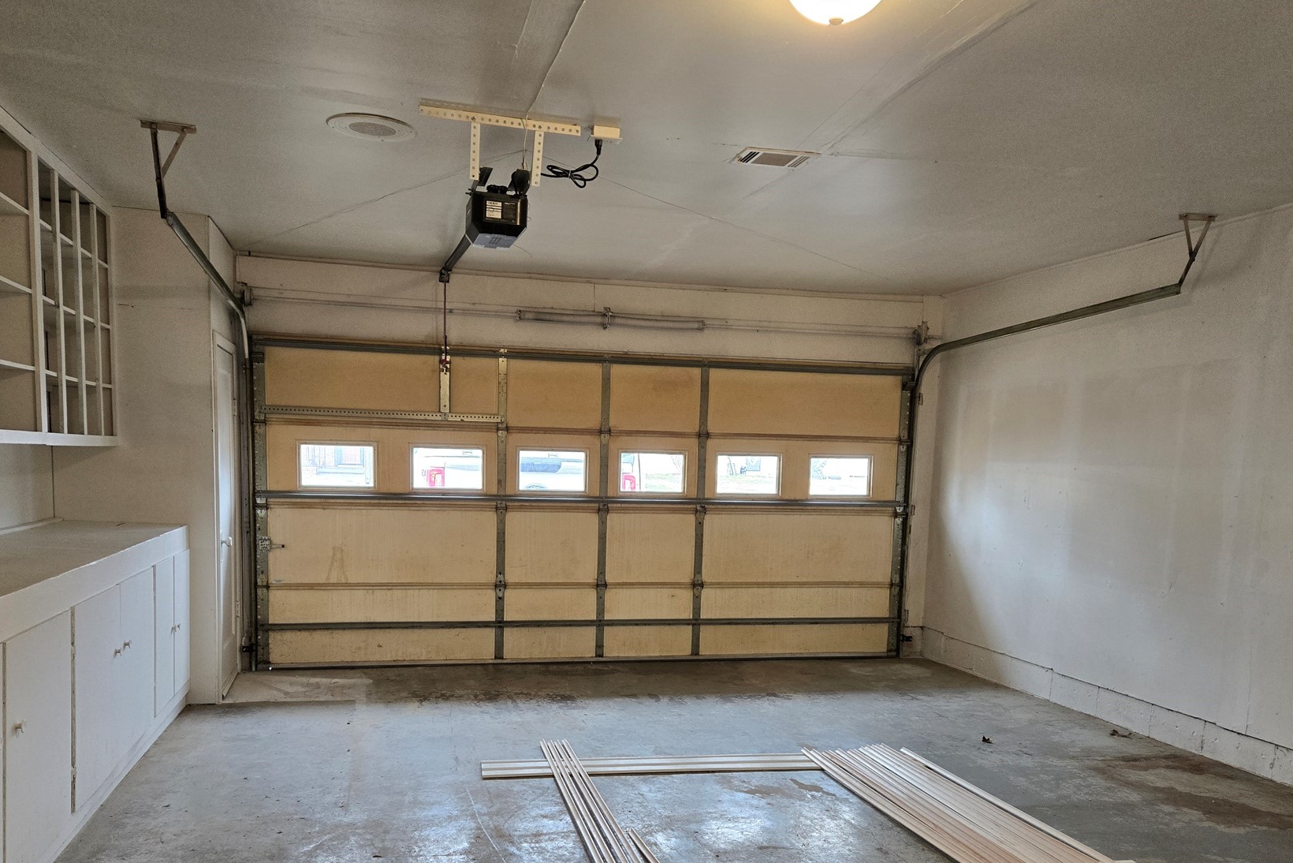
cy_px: 545
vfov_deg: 46.0
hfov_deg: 65.4
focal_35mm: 28
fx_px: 1006
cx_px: 624
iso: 200
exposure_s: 1/120
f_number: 1.8
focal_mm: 5.4
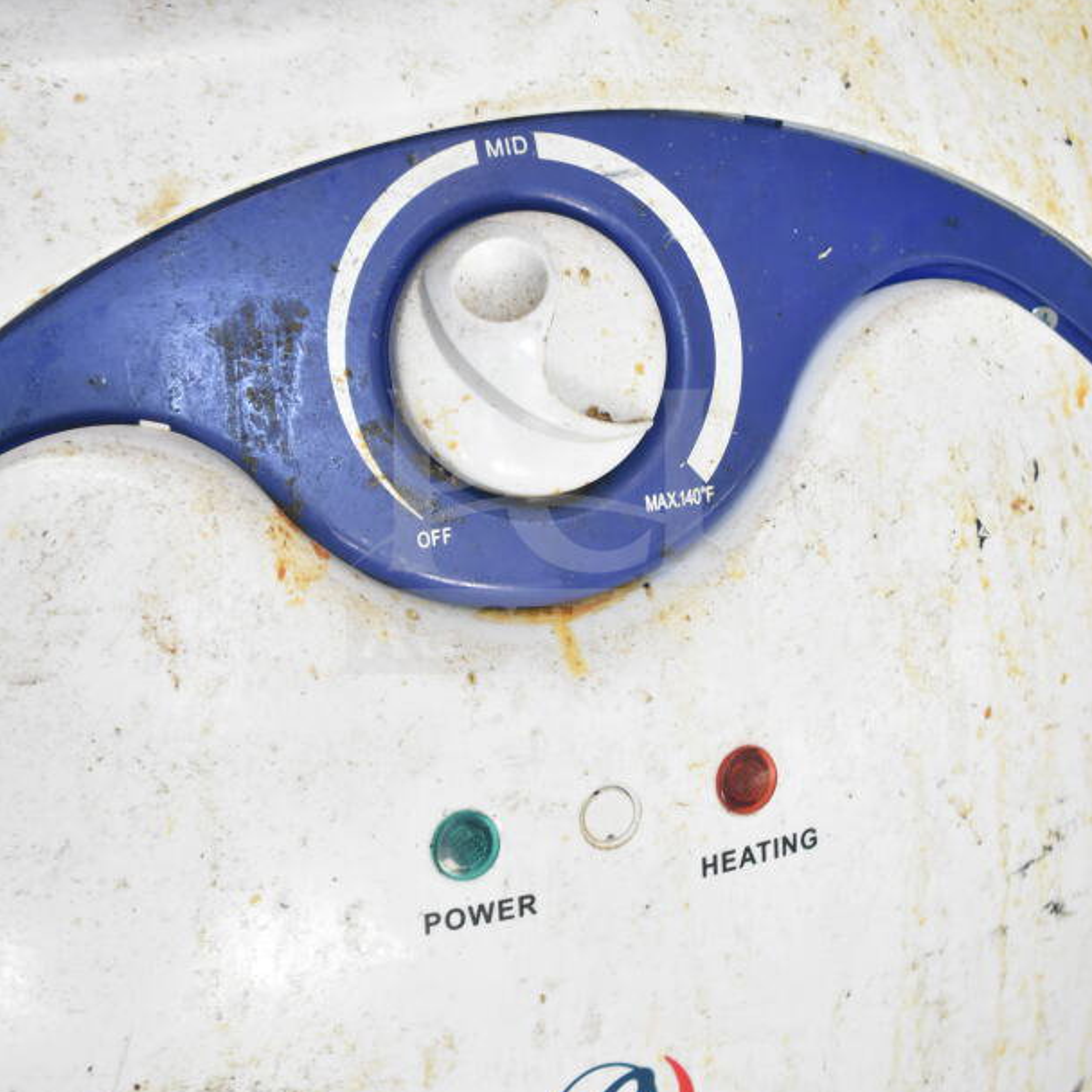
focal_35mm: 106
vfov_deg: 16.5
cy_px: 531
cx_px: 547
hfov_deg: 16.5
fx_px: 3770
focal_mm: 55
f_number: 5.6
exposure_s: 1/125
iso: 1600
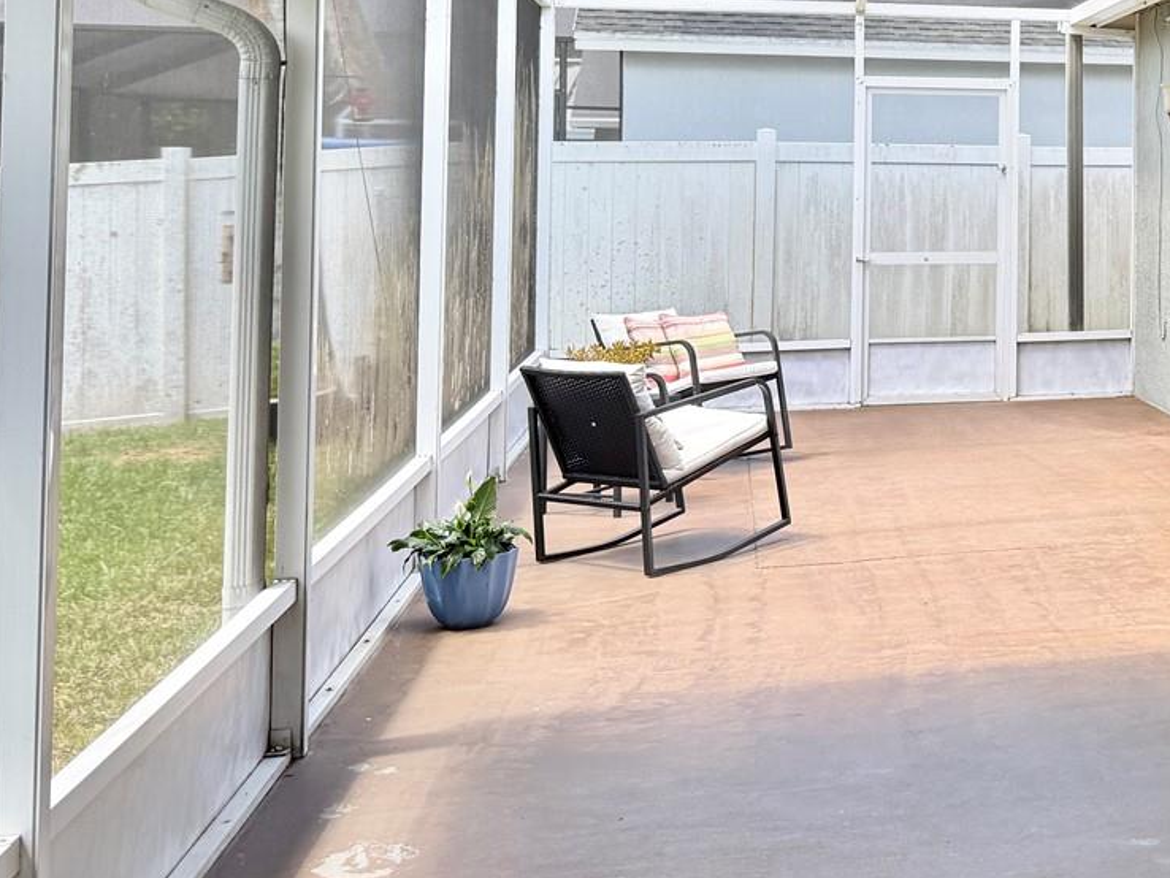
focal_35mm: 52
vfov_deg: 27.3
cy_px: 135
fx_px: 1758
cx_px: 1262
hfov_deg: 32.7
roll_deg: -0.2
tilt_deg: +1.4
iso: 80
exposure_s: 1/456
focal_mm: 6.76
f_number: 1.78
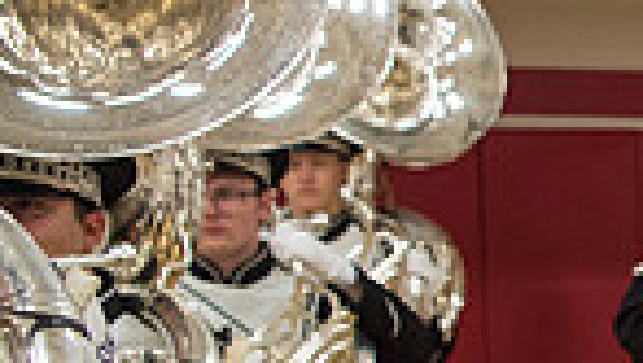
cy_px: 457
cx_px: 1185
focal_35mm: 99
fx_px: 1689
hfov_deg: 17.3
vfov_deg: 12.0
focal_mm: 24
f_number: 3.2
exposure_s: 1/320
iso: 2000
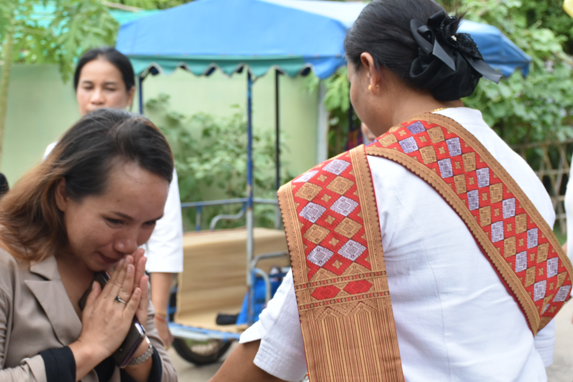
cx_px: 232
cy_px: 267
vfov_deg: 15.5
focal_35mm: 88
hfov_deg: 23.1
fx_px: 1401
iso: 400
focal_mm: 40
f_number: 6.3
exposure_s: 1/160
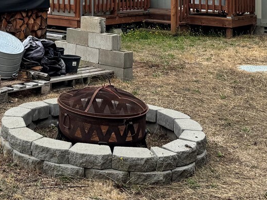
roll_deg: -0.4
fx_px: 563
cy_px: -55
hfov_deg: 25.8
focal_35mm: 73
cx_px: 27
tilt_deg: +2.4
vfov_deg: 18.8
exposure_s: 1/1425
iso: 80
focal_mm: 6.76
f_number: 1.78
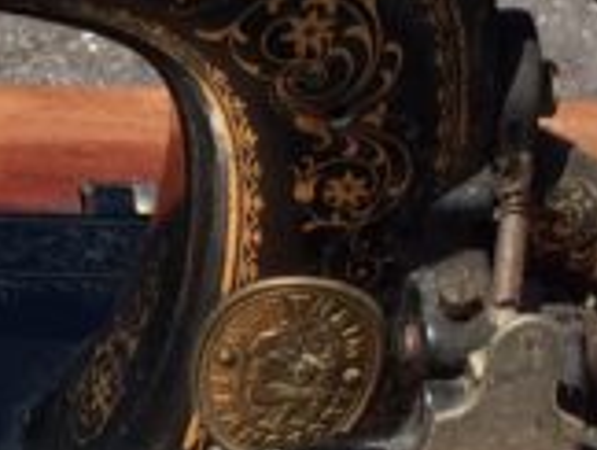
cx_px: -37
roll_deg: -9.9
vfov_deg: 8.1
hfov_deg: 10.7
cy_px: 291
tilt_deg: -40.7
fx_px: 3161
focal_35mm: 183
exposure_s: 1/2053
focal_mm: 4.15
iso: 32
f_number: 2.2
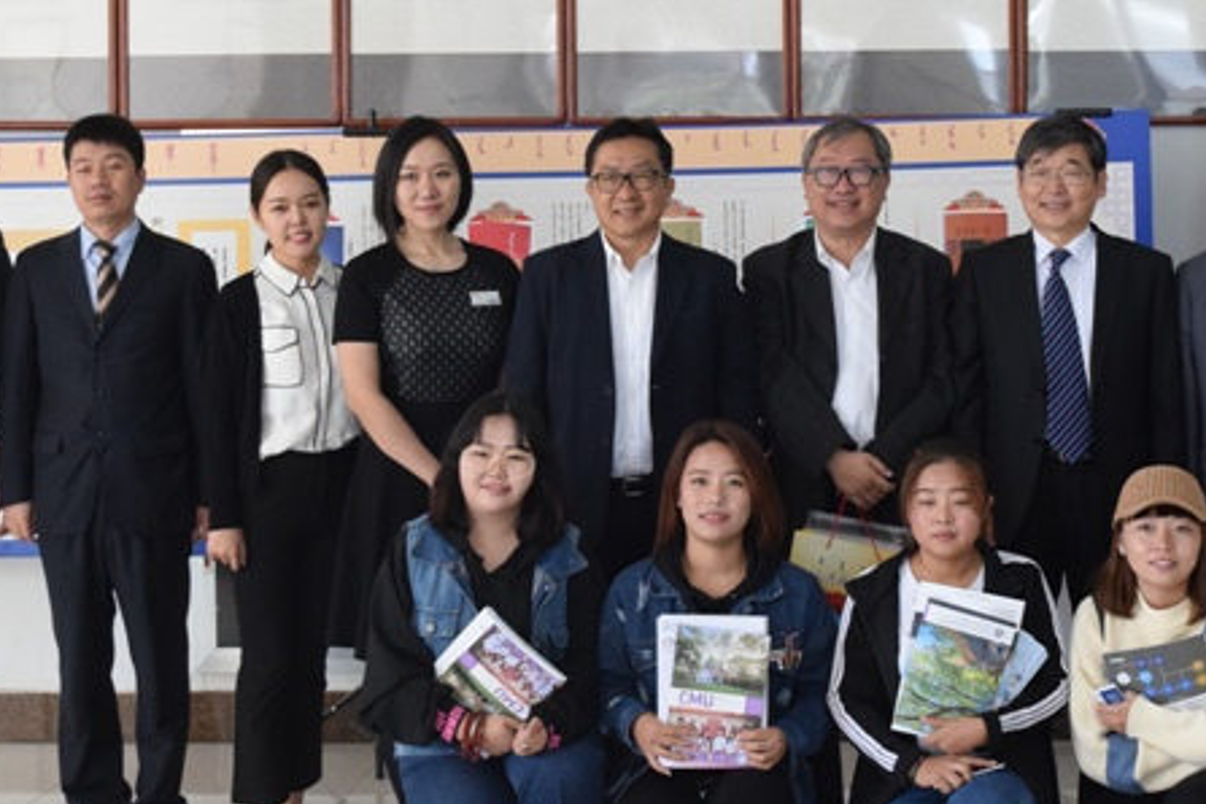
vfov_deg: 17.5
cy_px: 331
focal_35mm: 78
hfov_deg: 25.9
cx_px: 782
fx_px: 2609
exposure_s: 1/160
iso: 2500
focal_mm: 29
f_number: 6.3
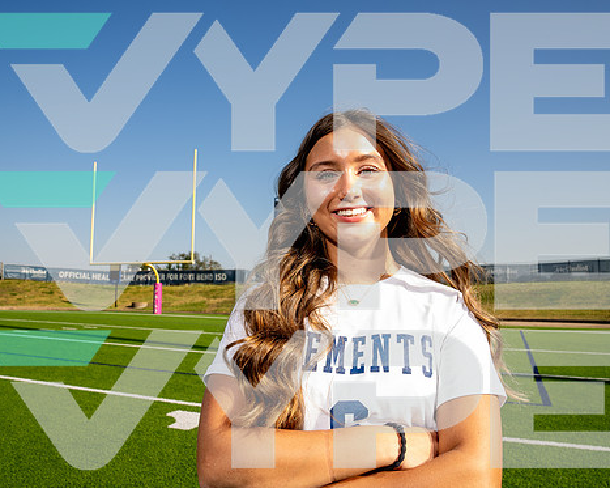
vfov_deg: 51.5
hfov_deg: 62.2
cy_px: 241
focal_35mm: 28
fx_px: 505
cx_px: 312
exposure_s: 1/125
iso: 50
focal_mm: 24
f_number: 7.1
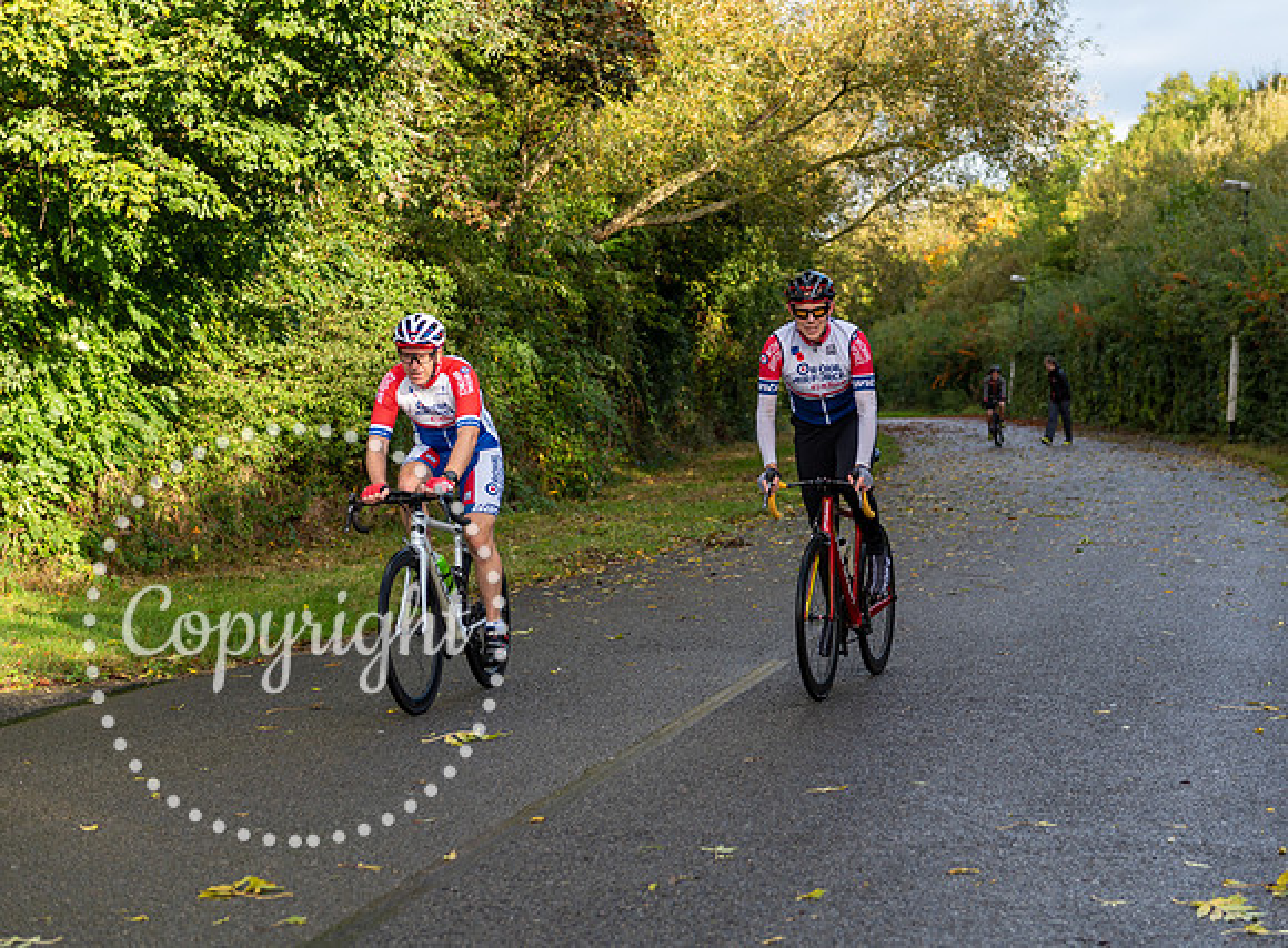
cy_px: 404
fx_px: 2718
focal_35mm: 74
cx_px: 815
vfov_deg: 19.8
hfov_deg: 26.6
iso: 100
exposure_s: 1/320
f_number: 3.2
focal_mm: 60
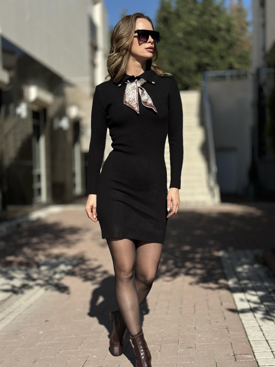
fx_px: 508
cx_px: 138
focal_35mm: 48
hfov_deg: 30.3
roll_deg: +0.5
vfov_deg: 39.7
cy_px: 184
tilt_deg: -2.6
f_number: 1.78
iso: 100
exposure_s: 1/7634
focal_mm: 6.86
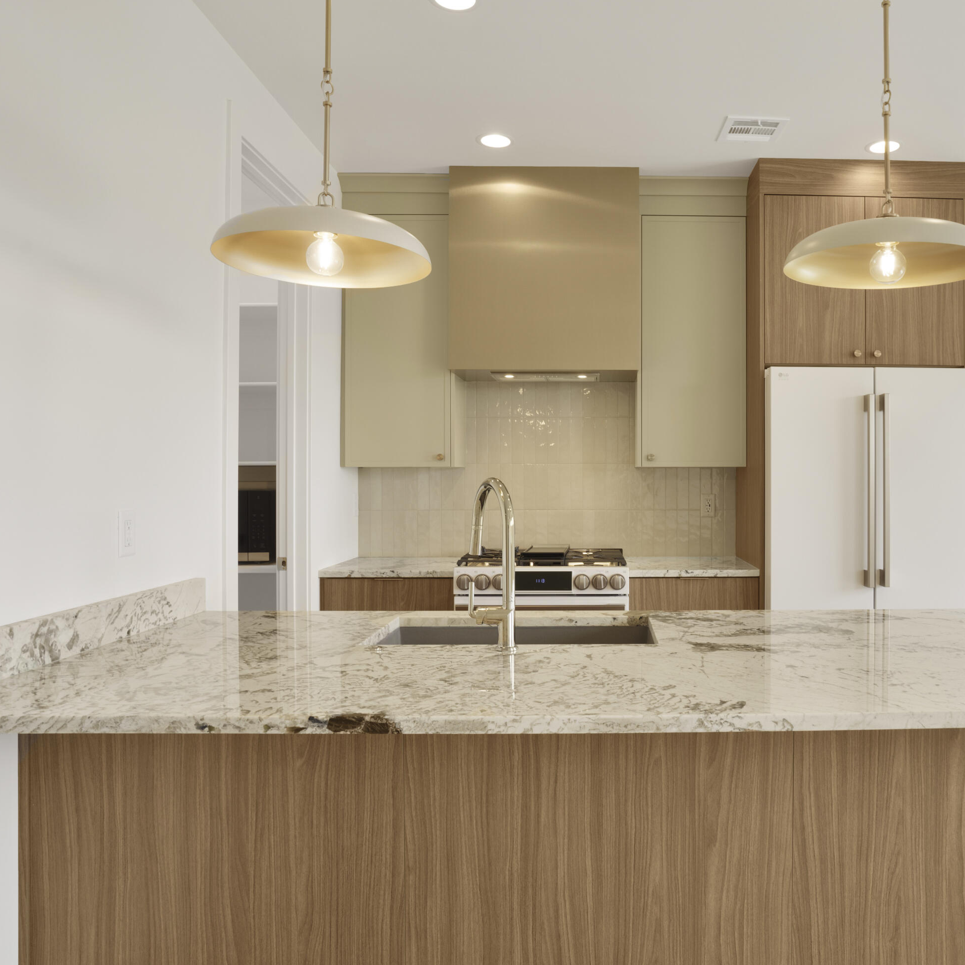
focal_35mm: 25
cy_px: 488
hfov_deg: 61.7
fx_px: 788
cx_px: 625
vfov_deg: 62.9
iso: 250
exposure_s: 1/10
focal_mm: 19
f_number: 9
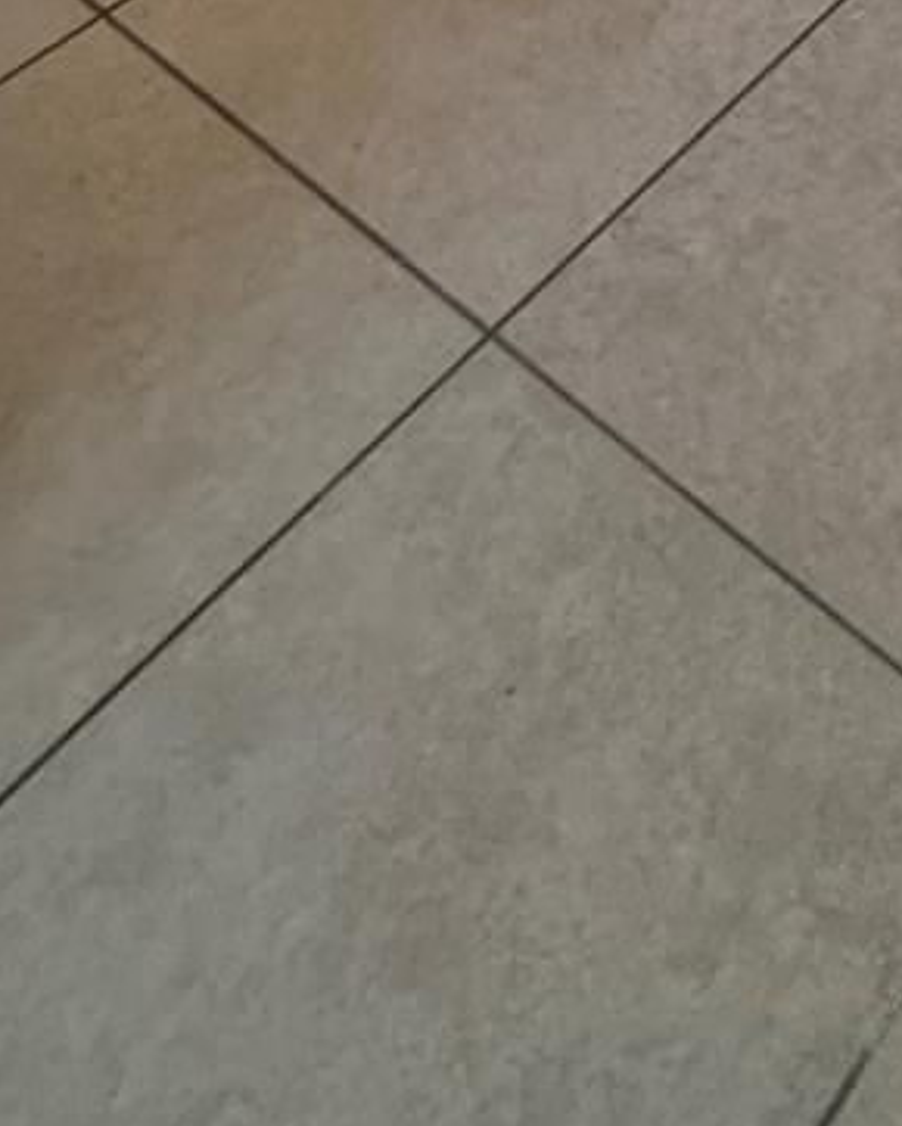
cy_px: -1002
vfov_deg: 20.4
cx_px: 1238
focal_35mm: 58
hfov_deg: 22.8
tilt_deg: -17.2
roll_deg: -4.0
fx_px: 1934
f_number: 2.2
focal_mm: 2.22
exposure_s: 1/60
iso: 320
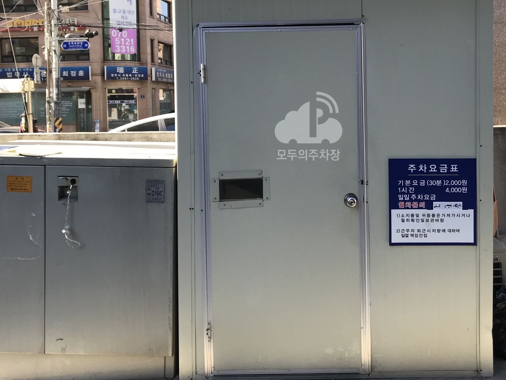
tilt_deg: -2.6
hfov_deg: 47.5
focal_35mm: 39
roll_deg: +0.6
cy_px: 129
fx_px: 570
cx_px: 311
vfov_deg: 36.5
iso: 20
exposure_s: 1/343
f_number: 1.8
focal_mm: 3.99
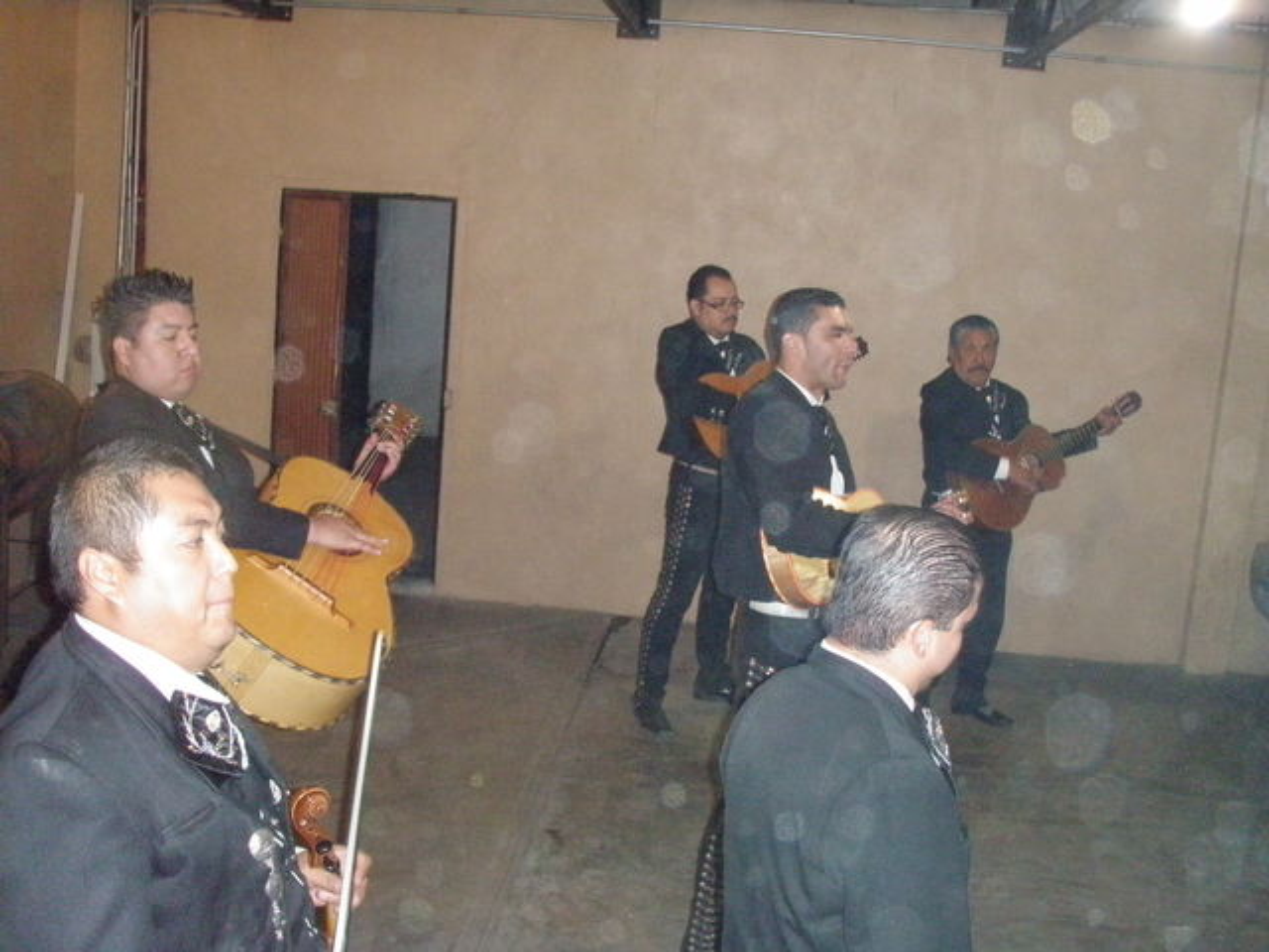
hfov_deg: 49.0
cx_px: 634
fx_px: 1393
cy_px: 476
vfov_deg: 37.7
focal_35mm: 38
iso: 800
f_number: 3.5
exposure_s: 1/30
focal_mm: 6.7
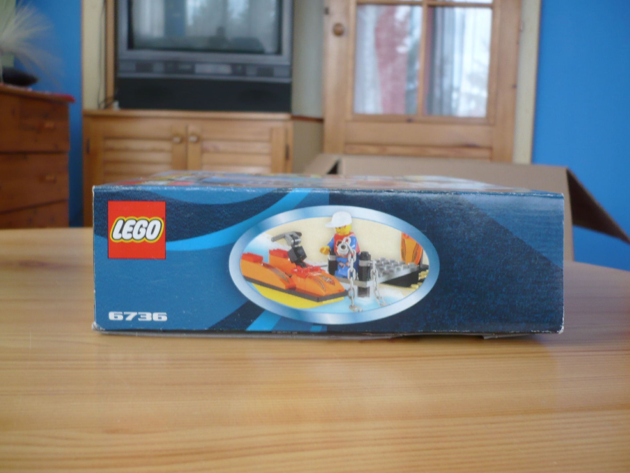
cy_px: 236
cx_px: 315
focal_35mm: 36
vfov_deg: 39.7
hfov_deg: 51.4
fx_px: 655
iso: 100
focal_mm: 5.8
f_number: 2.8
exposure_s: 1/15
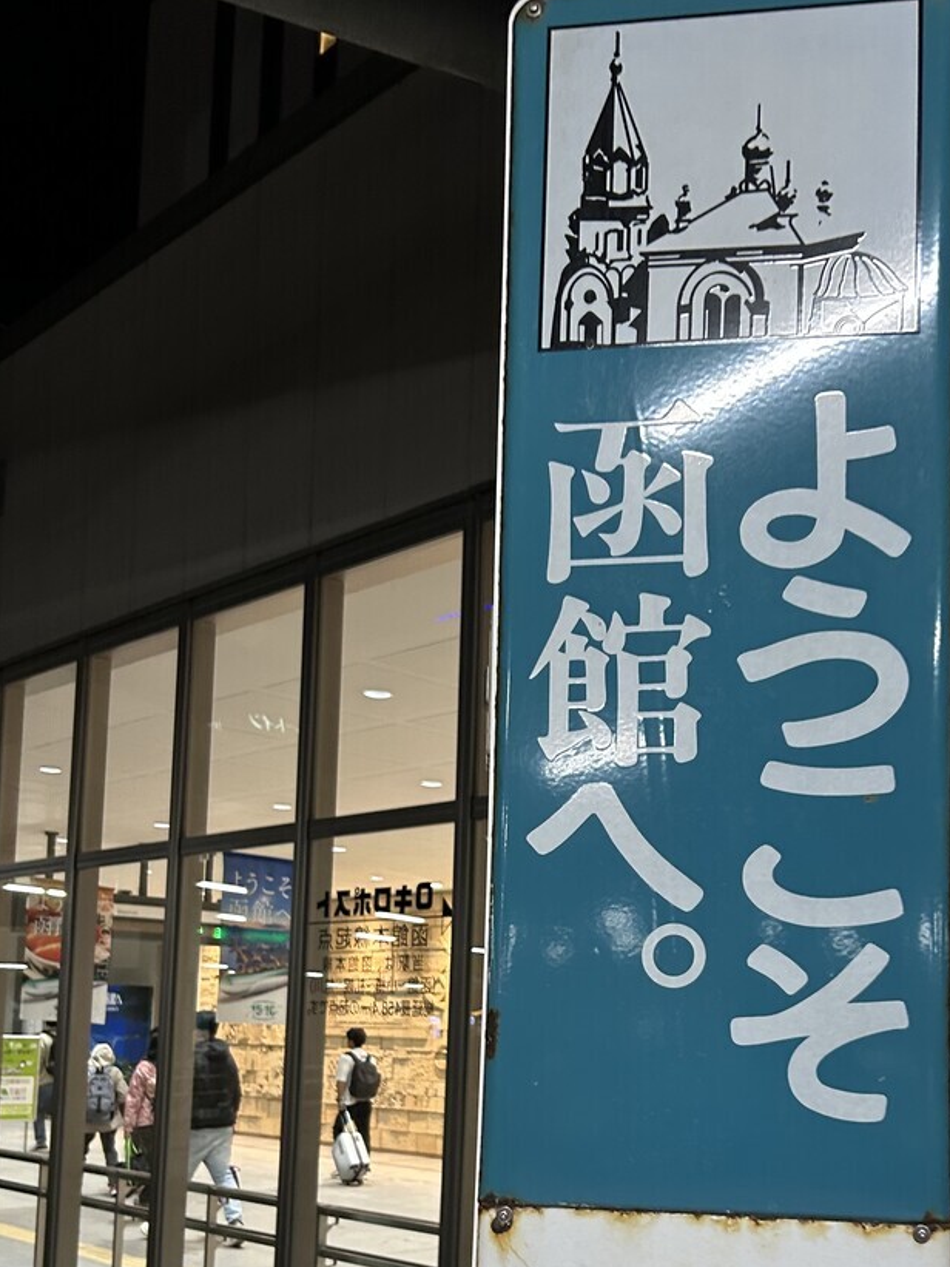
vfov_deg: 47.5
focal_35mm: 38
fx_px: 1390
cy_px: 914
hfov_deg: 37.3
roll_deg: -3.4
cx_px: 640
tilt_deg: +3.2
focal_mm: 5.7
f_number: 1.5
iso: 200
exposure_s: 1/50
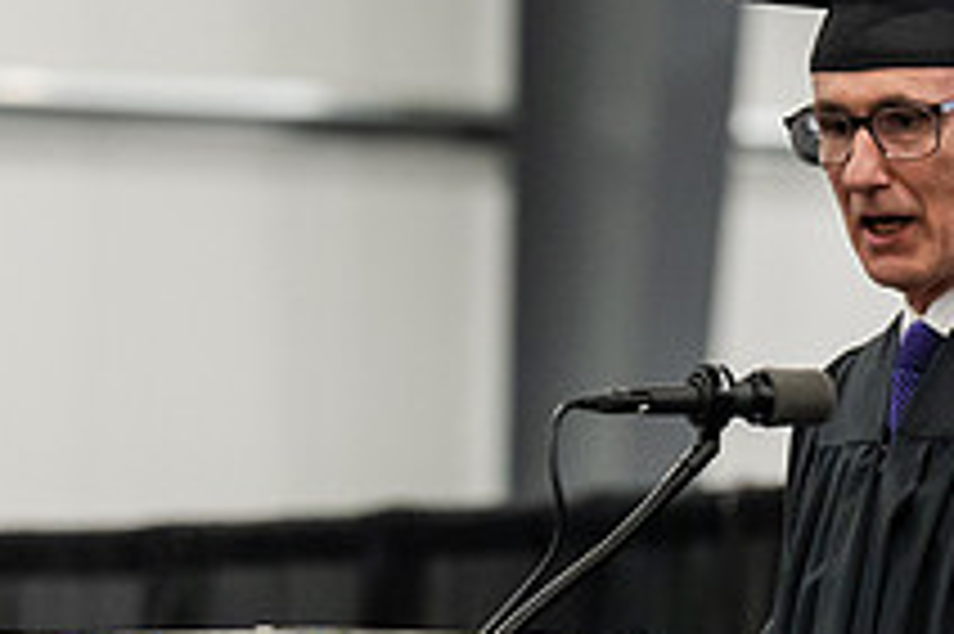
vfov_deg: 2.5
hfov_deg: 3.8
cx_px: 927
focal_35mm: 548
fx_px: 14510
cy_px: 272
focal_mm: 200
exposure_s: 1/200
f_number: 5
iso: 4000
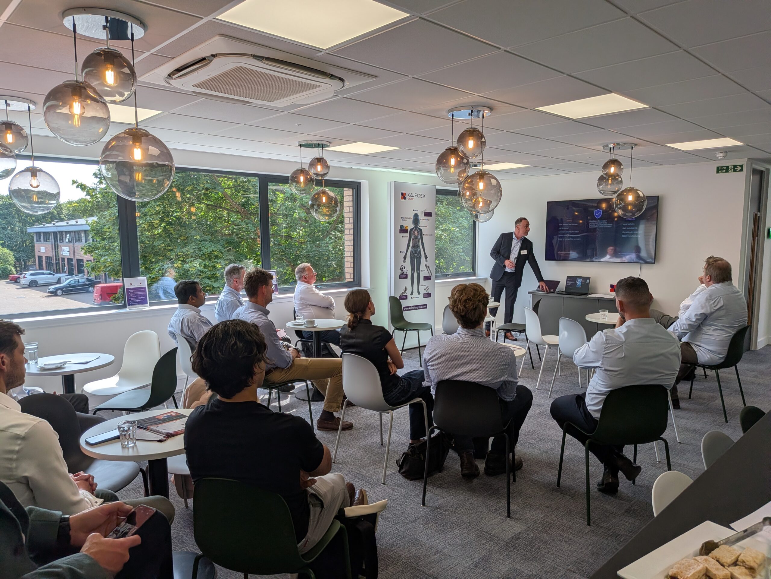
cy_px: 290
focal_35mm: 24
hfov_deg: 71.6
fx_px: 535
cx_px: 386
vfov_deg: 56.8
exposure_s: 1/339
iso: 26
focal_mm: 4.53
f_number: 1.7
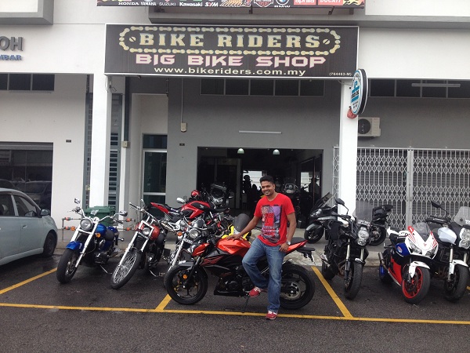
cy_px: 176
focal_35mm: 35
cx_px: 235
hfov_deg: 52.6
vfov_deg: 40.7
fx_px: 475
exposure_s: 1/213
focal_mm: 4.28
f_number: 2.4
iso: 50
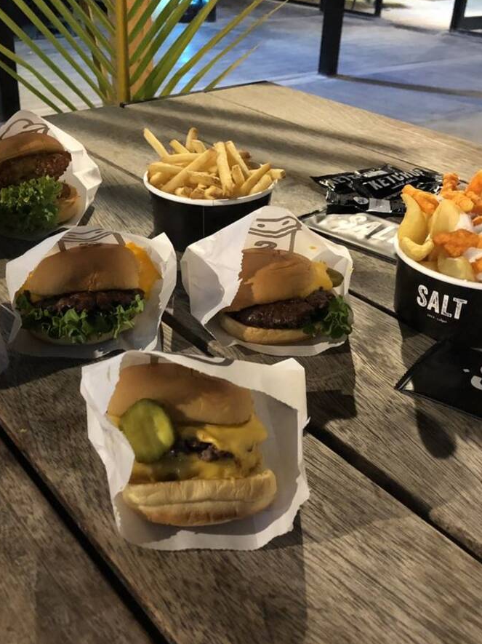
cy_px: 318
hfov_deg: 37.6
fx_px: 706
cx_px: 210
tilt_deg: -29.2
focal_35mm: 38
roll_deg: -1.4
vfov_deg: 49.0
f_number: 1.8
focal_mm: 4
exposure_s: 1/4
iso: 100
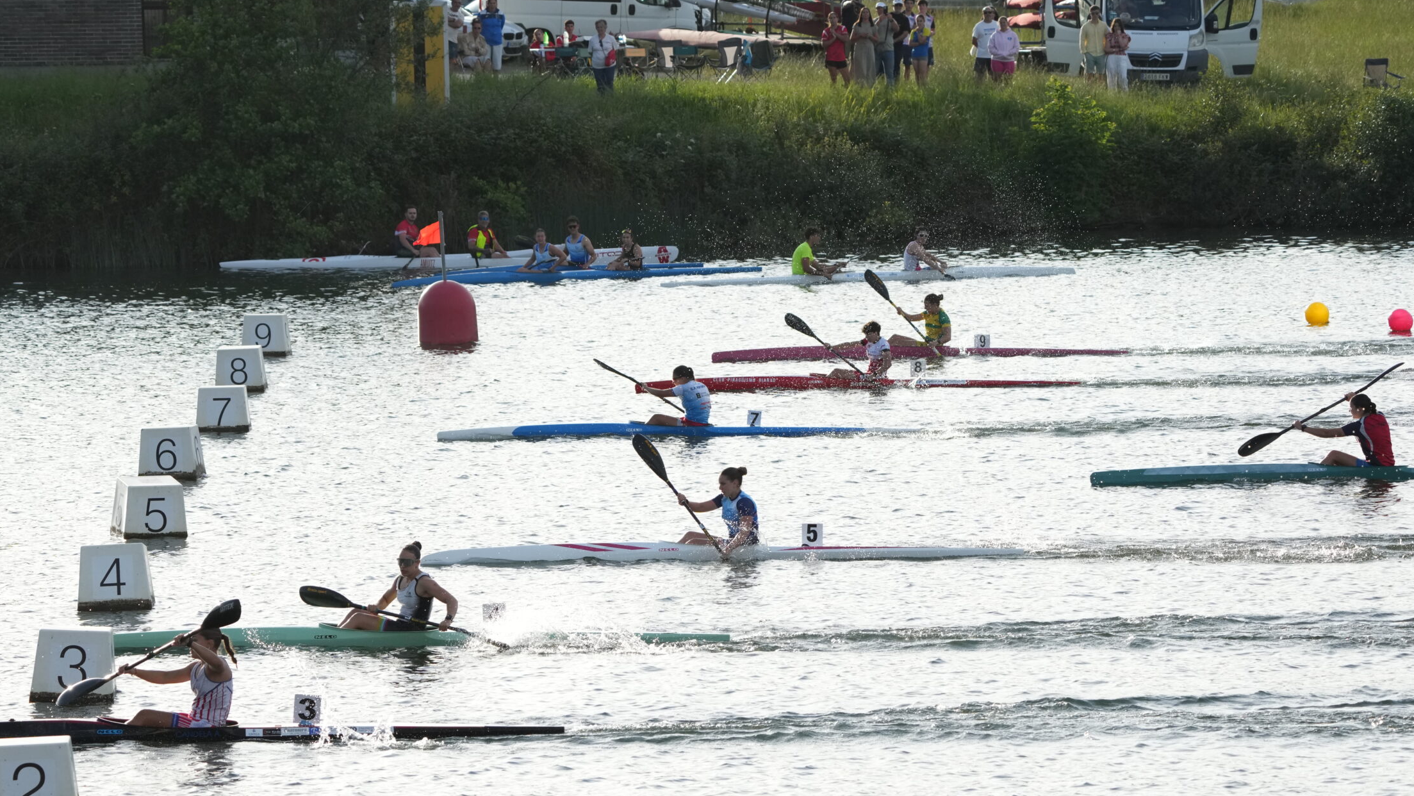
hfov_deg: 8.9
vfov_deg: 5.0
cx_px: 634
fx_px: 9112
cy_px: 528
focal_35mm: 243
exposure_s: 1/2000
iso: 1600
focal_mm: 200
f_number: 8
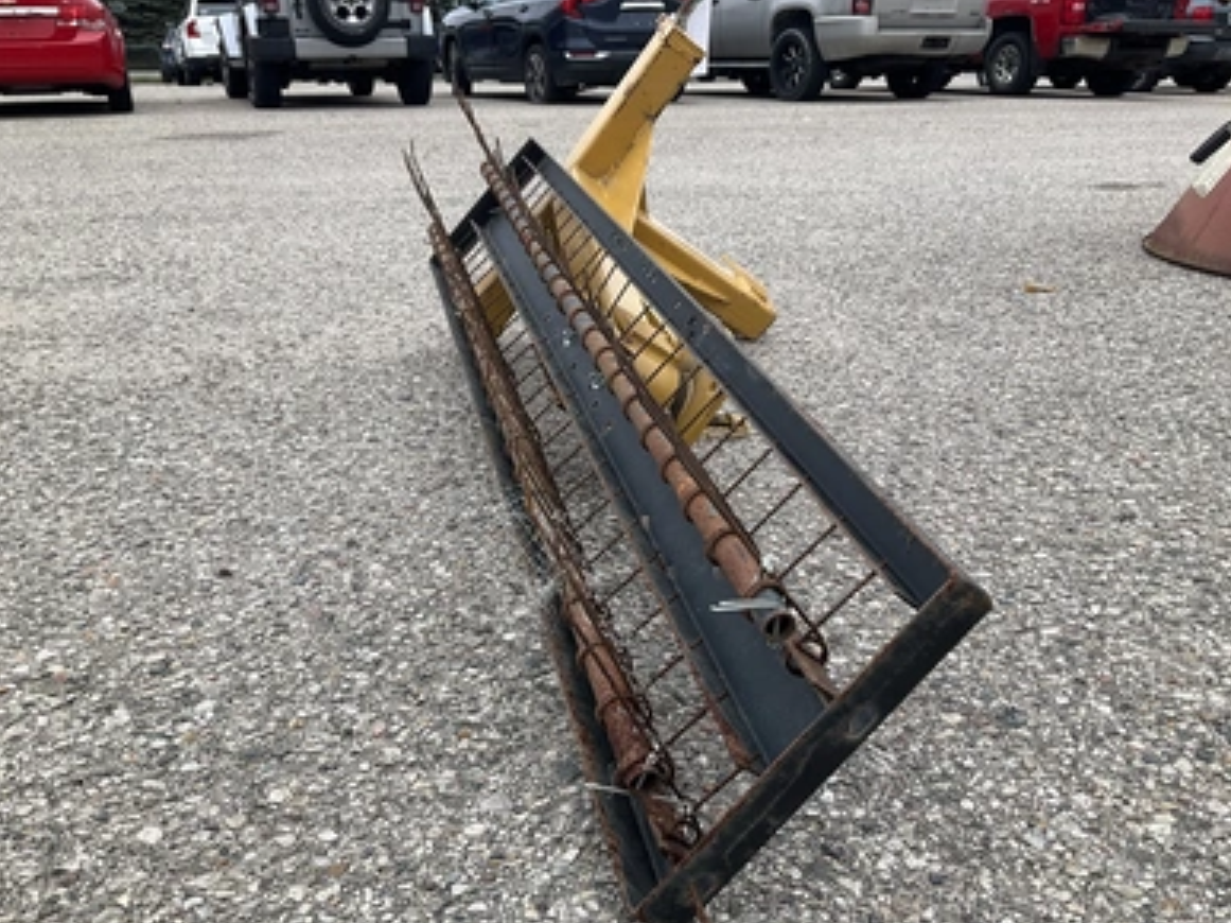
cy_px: 458
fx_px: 1067
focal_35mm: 30
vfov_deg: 46.8
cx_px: 627
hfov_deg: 60.0
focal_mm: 3
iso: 25
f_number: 1.8
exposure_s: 1/331
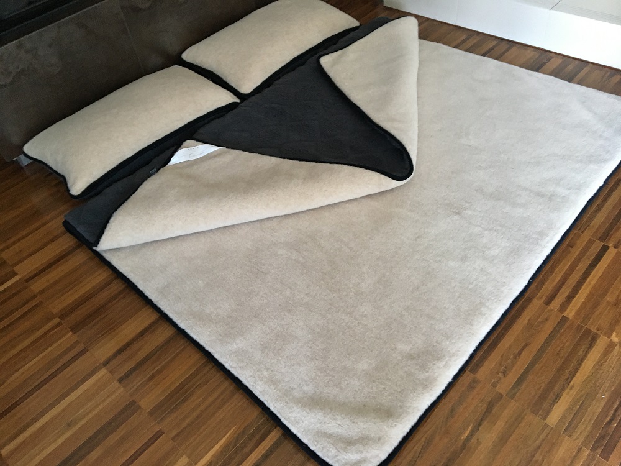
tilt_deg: -47.5
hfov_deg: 61.7
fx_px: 520
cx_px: 310
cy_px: 233
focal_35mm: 29
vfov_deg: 48.2
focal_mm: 4.15
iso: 200
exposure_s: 1/33
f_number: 2.2
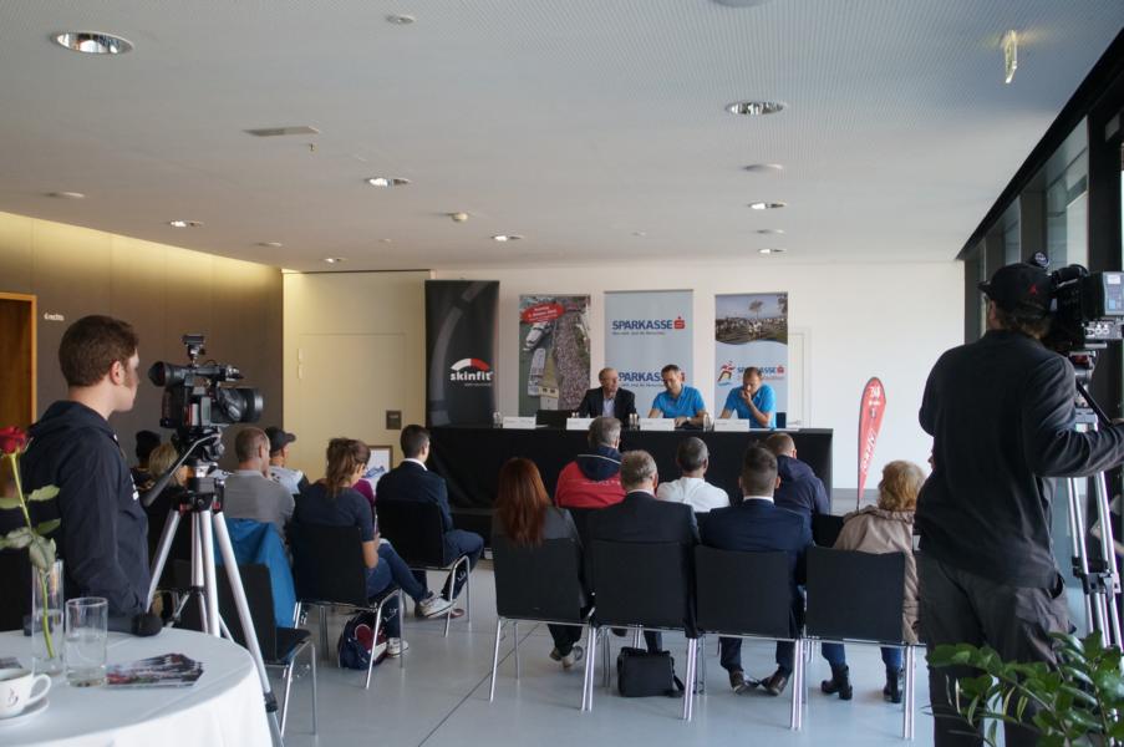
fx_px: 1029
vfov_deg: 39.9
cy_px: 374
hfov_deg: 57.3
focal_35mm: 33
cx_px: 562
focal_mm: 22
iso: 800
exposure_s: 1/160
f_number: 4
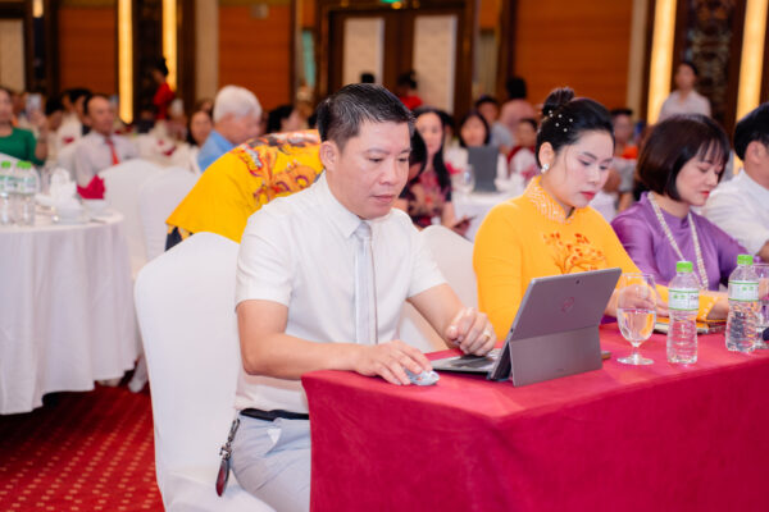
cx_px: 384
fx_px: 1474
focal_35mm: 69
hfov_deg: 29.2
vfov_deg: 19.7
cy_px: 256
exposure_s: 1/200
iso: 1250
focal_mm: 69
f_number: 3.2
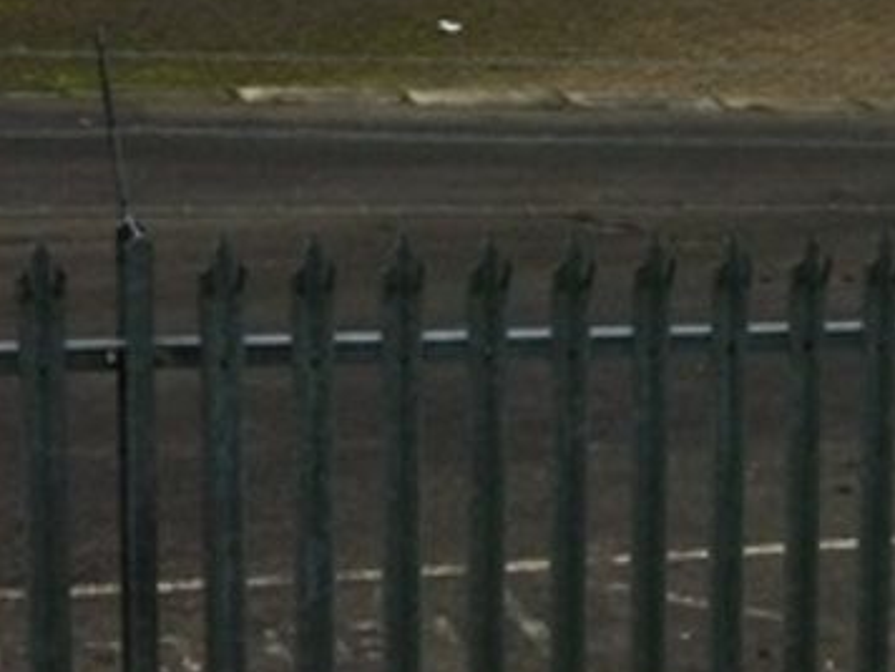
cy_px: -303
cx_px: 867
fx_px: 2818
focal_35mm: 109
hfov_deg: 17.7
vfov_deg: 12.9
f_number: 2.8
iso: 100
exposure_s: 1/100
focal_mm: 3.85
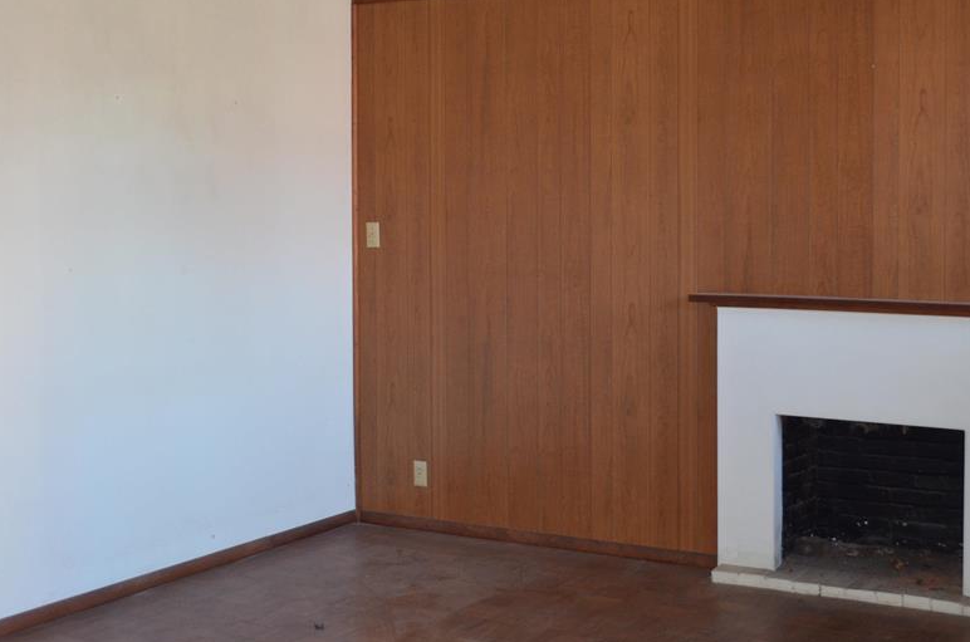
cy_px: 226
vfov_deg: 24.4
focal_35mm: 55
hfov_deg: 36.3
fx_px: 1479
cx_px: 537
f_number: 4.2
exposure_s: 1/60
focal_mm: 26
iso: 1250
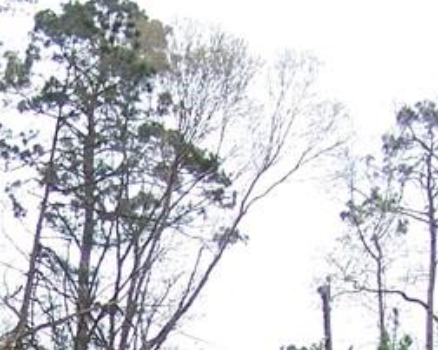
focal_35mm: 151
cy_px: 658
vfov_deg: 9.6
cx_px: -14
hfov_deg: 12.6
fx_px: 1955
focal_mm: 6.3
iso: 80
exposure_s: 1/250
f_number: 2.8
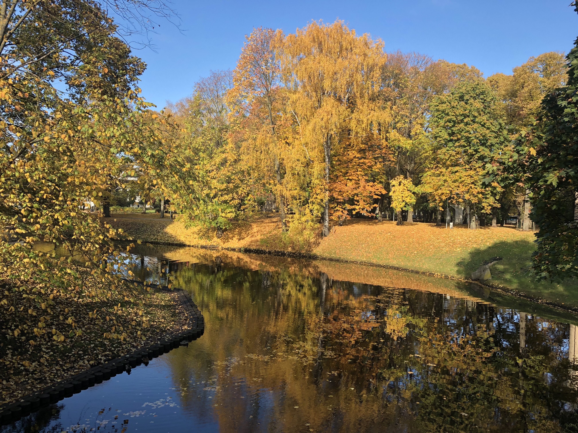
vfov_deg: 48.2
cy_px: 216
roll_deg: +1.0
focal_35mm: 29
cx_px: 289
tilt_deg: +2.4
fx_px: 484
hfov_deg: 61.7
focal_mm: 3.99
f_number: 1.8
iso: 20
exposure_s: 1/527
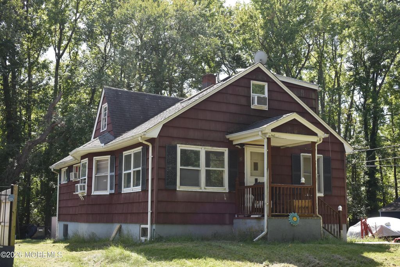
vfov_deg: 28.1
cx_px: 200
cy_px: 134
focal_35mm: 48
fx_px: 533
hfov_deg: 41.1
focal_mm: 32
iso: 200
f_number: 5.6
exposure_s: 1/250
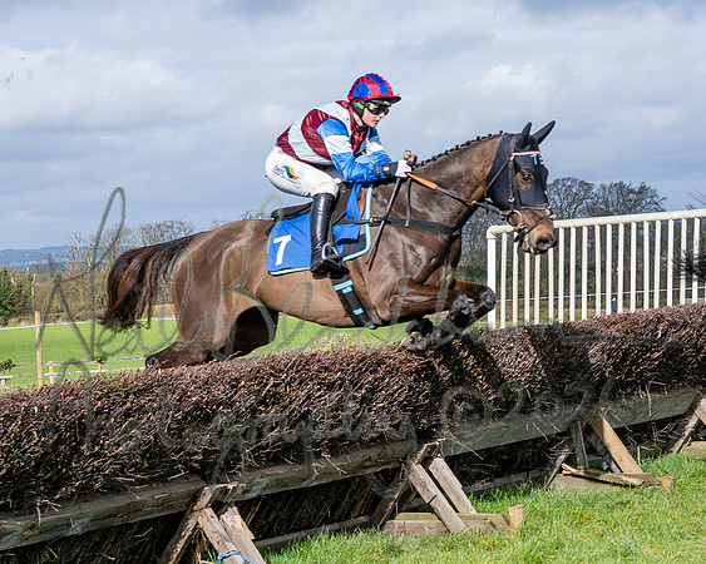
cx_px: 559
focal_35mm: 96
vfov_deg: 16.1
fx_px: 1996
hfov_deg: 19.9
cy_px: 267
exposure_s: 1/2000
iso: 200
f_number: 4
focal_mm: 35
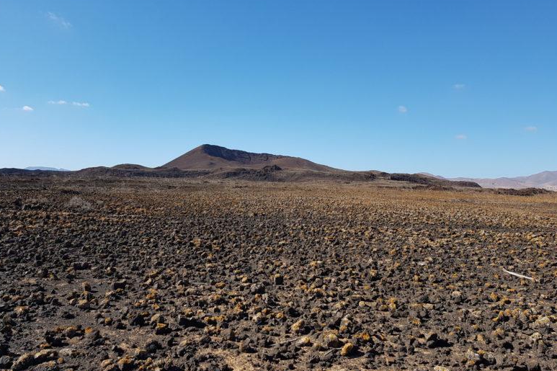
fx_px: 433
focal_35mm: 28
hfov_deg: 65.5
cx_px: 278
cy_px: 182
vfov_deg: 46.4
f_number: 1.7
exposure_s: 1/2376
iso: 50
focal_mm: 4.2
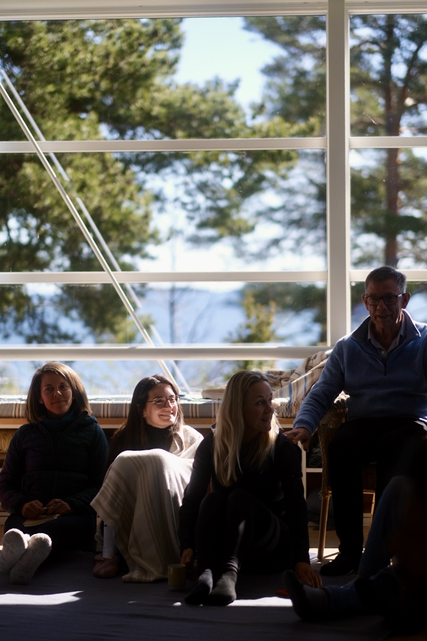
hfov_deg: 16.3
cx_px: 214
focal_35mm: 84
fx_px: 1495
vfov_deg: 24.2
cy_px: 320
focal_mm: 56
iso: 160
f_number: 1.2
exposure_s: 1/3200
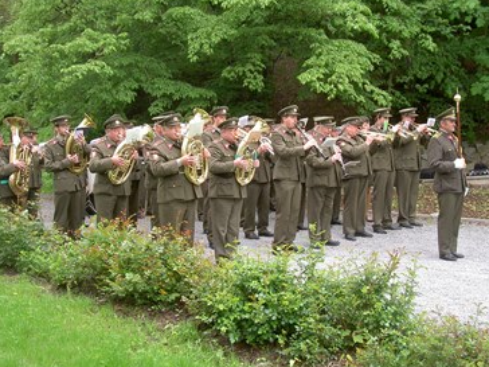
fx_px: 678
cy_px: 176
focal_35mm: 48
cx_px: 234
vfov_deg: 30.3
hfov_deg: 39.6
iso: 200
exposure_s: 1/200
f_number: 4.7
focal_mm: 8
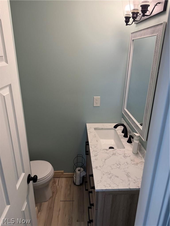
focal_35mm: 24
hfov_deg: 56.8
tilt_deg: -21.5
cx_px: 85
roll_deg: -0.3
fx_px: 157
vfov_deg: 71.6
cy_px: 113
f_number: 1.78
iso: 160
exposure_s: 1/120
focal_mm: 6.76
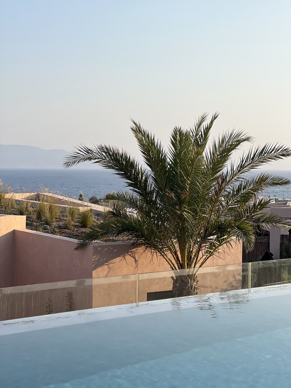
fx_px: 863
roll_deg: +0.3
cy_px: 194
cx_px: 146
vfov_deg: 25.3
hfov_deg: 19.1
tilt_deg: -1.6
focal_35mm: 77
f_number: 2.8
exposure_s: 1/412
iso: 32
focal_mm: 9
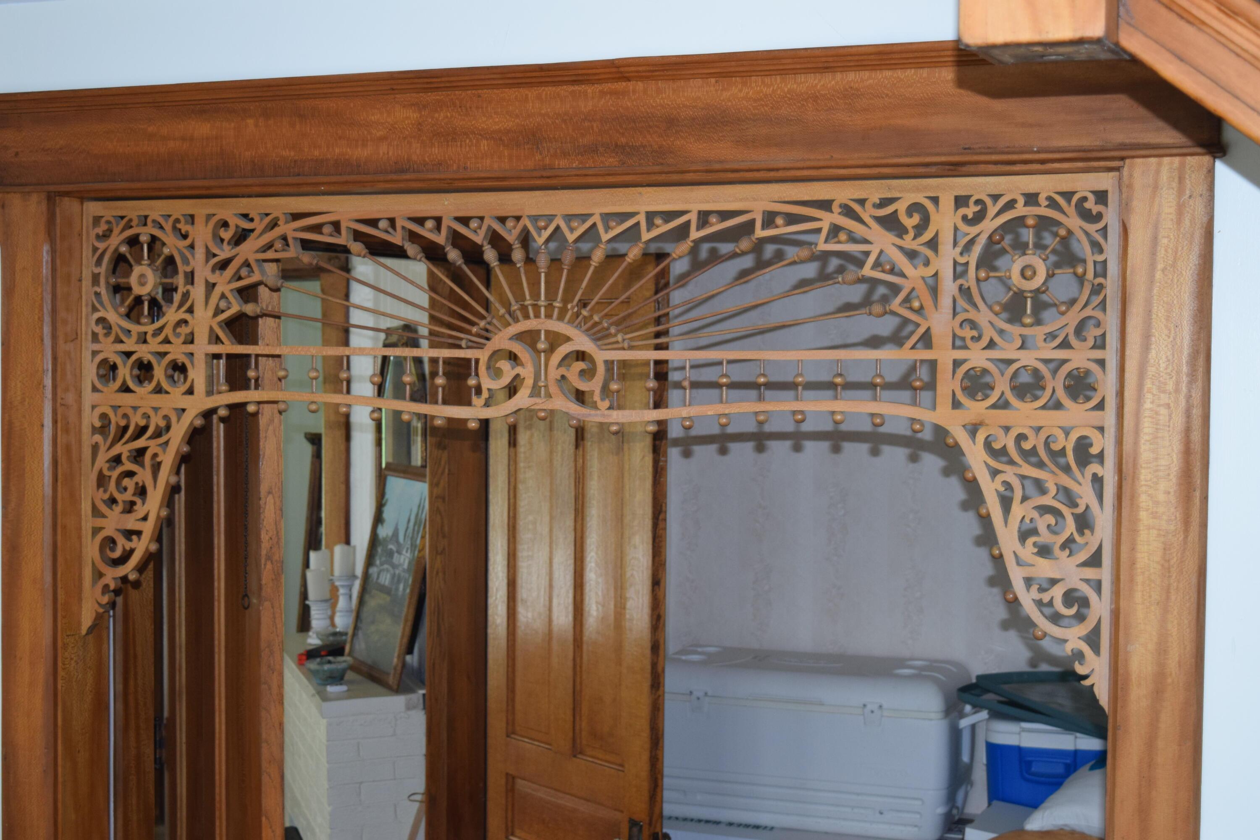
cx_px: 630
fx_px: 1995
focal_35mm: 57
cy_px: 420
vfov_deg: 23.8
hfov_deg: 35.1
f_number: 4.8
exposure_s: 1/80
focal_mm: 38
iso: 800
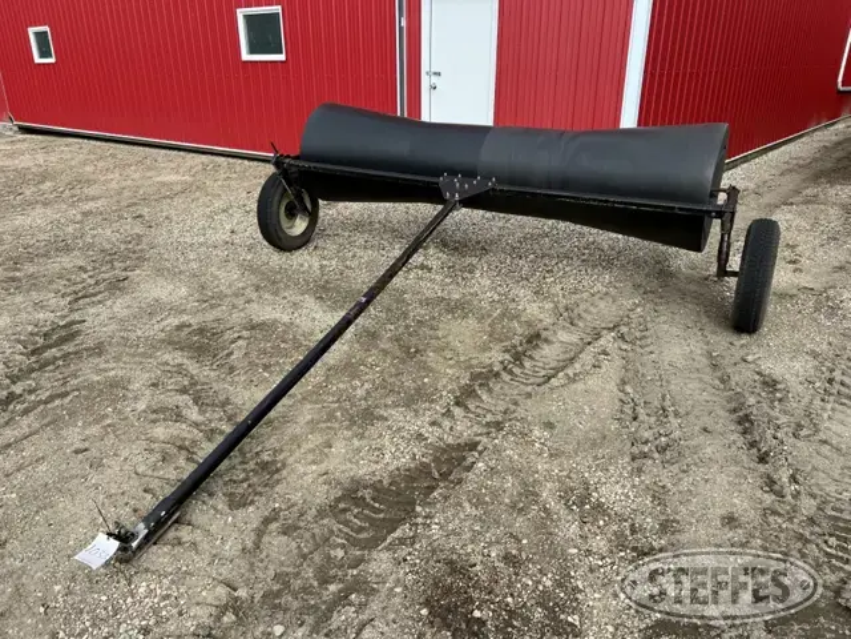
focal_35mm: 26
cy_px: 320
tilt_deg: -23.5
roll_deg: +0.4
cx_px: 426
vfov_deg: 53.1
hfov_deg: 67.3
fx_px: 639
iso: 50
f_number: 1.5
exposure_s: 1/2299
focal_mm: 5.7
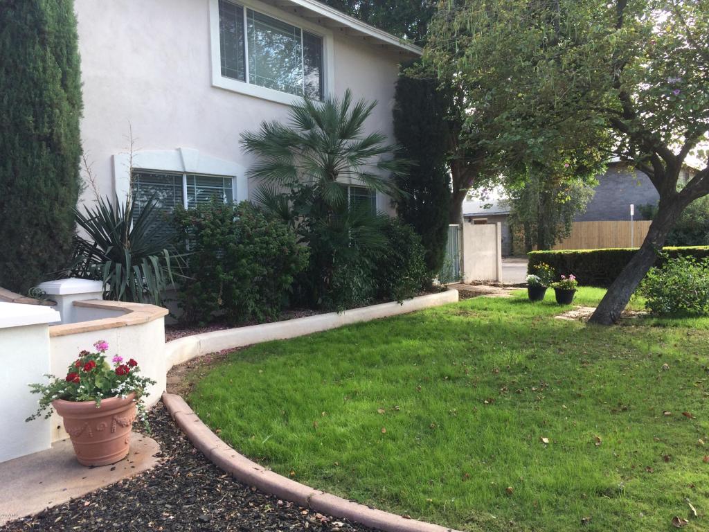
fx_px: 594
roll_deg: +2.9
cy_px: 266
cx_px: 354
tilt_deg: -5.5
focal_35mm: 29
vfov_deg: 48.2
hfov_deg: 61.7
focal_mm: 4.15
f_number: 2.2
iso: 32
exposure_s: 1/373
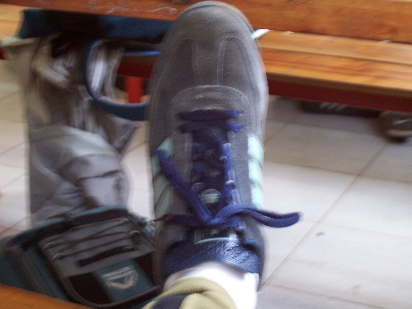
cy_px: 154
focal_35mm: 82
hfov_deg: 23.8
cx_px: 206
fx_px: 976
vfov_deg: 18.0
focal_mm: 13.5
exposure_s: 1/8
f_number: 4.1
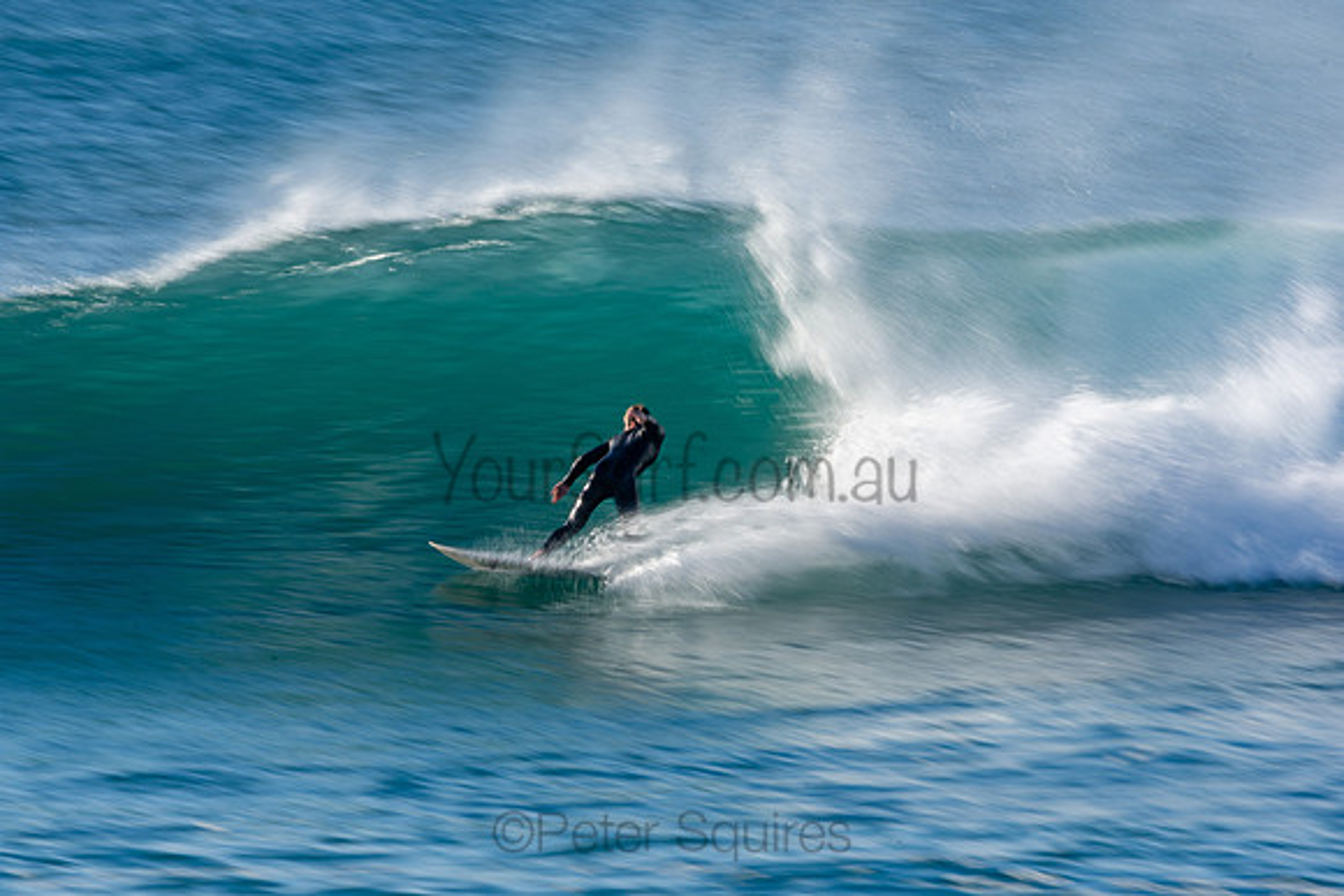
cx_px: 672
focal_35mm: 750
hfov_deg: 2.7
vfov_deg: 1.8
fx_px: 28005
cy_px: 448
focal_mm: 500
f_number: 22
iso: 100
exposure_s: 1/40
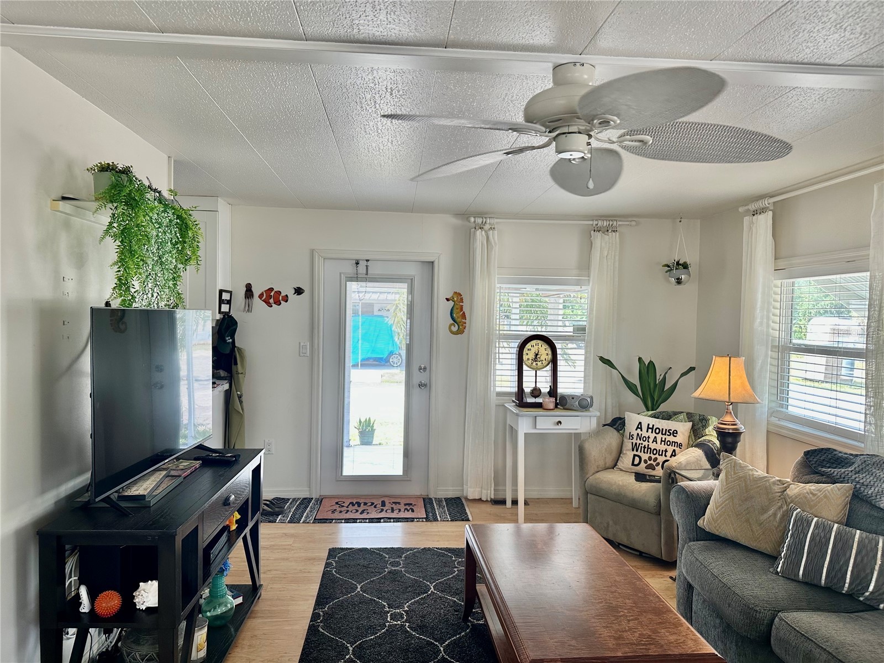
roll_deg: -1.8
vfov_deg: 56.8
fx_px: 613
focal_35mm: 24
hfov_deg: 71.6
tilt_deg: +0.1
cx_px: 442
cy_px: 332
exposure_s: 1/121
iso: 125
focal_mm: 6.86
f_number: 1.78
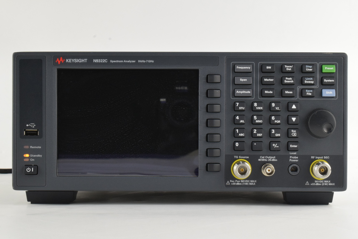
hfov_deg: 28.1
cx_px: 179
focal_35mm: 72
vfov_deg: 18.9
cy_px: 120
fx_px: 716
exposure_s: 1/30
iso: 1600
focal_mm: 48
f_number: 22
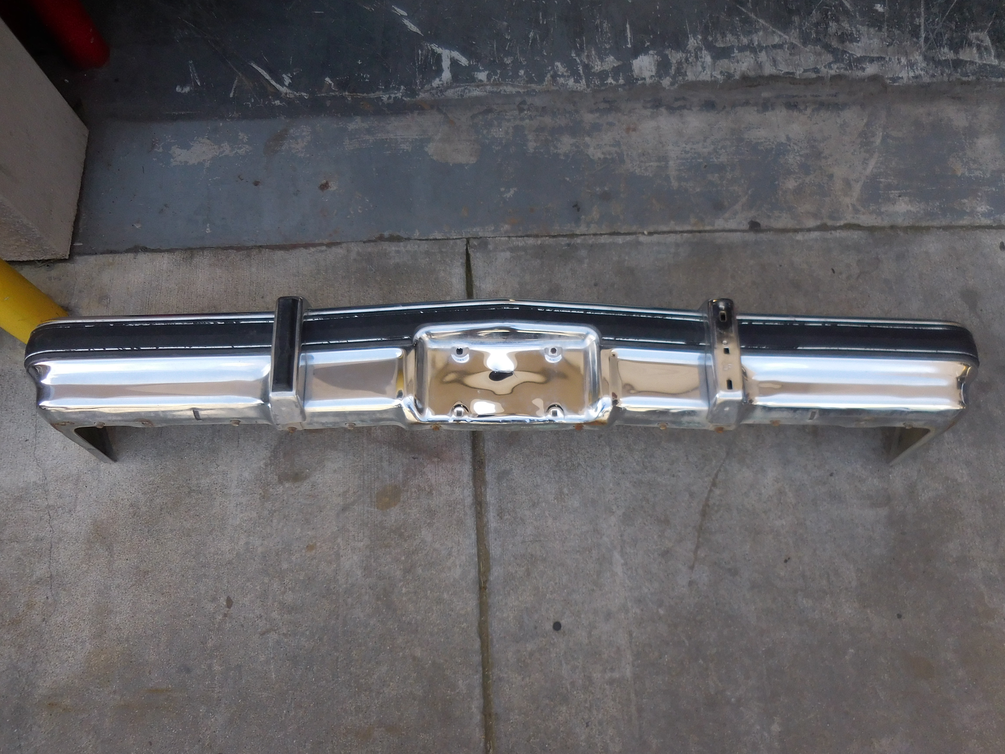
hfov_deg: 69.4
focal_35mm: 25
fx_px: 726
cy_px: 377
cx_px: 502
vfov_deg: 54.9
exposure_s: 1/320
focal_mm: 4.5
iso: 125
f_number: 3.3
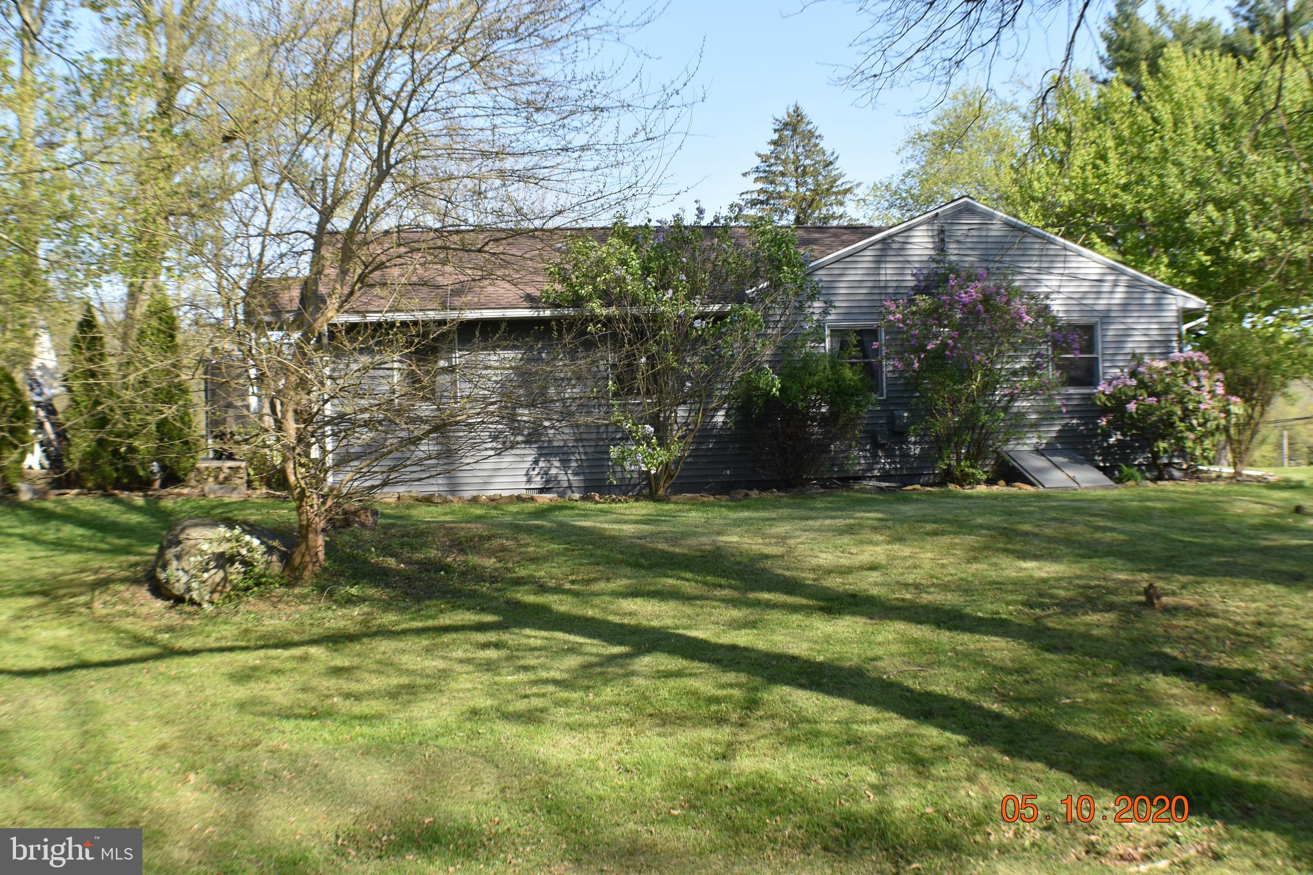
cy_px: 438
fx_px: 2188
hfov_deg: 33.4
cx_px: 656
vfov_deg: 22.6
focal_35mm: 60
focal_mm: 40
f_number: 8
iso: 200
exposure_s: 1/250
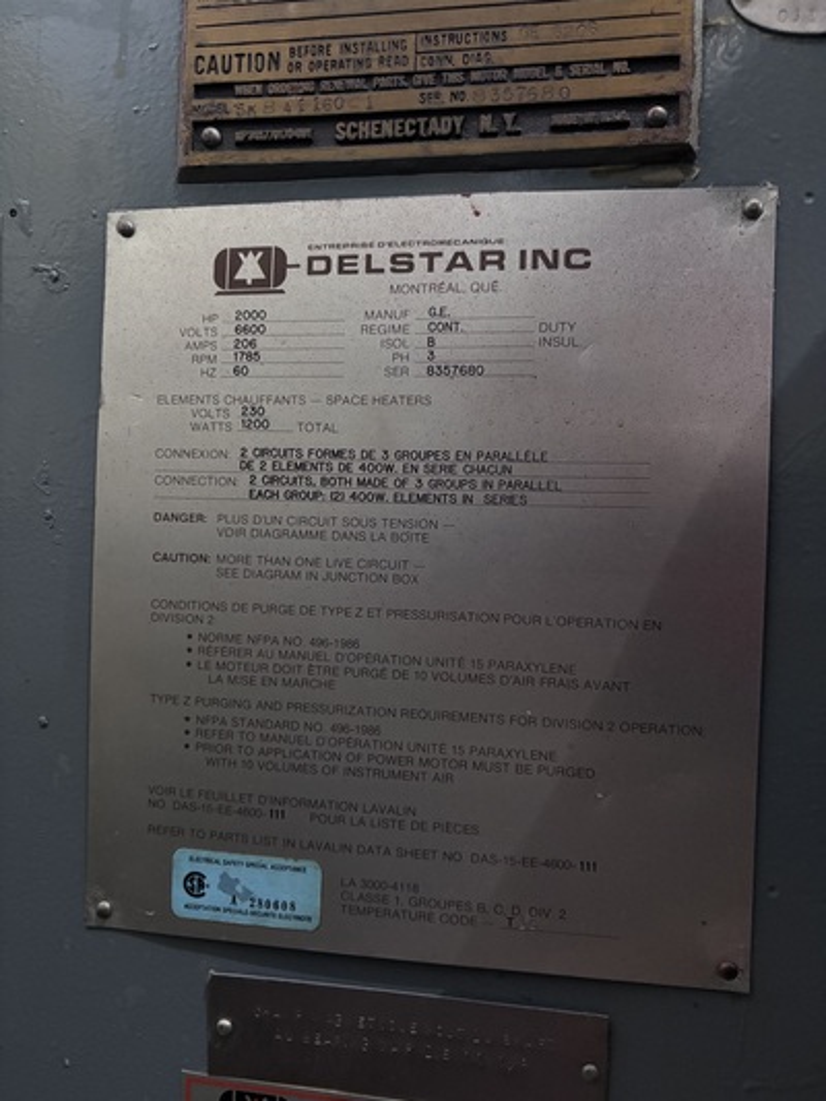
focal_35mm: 26
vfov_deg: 67.3
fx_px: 827
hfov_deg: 53.1
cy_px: 550
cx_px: 413
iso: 800
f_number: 1.6
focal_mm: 5.96
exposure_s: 1/30
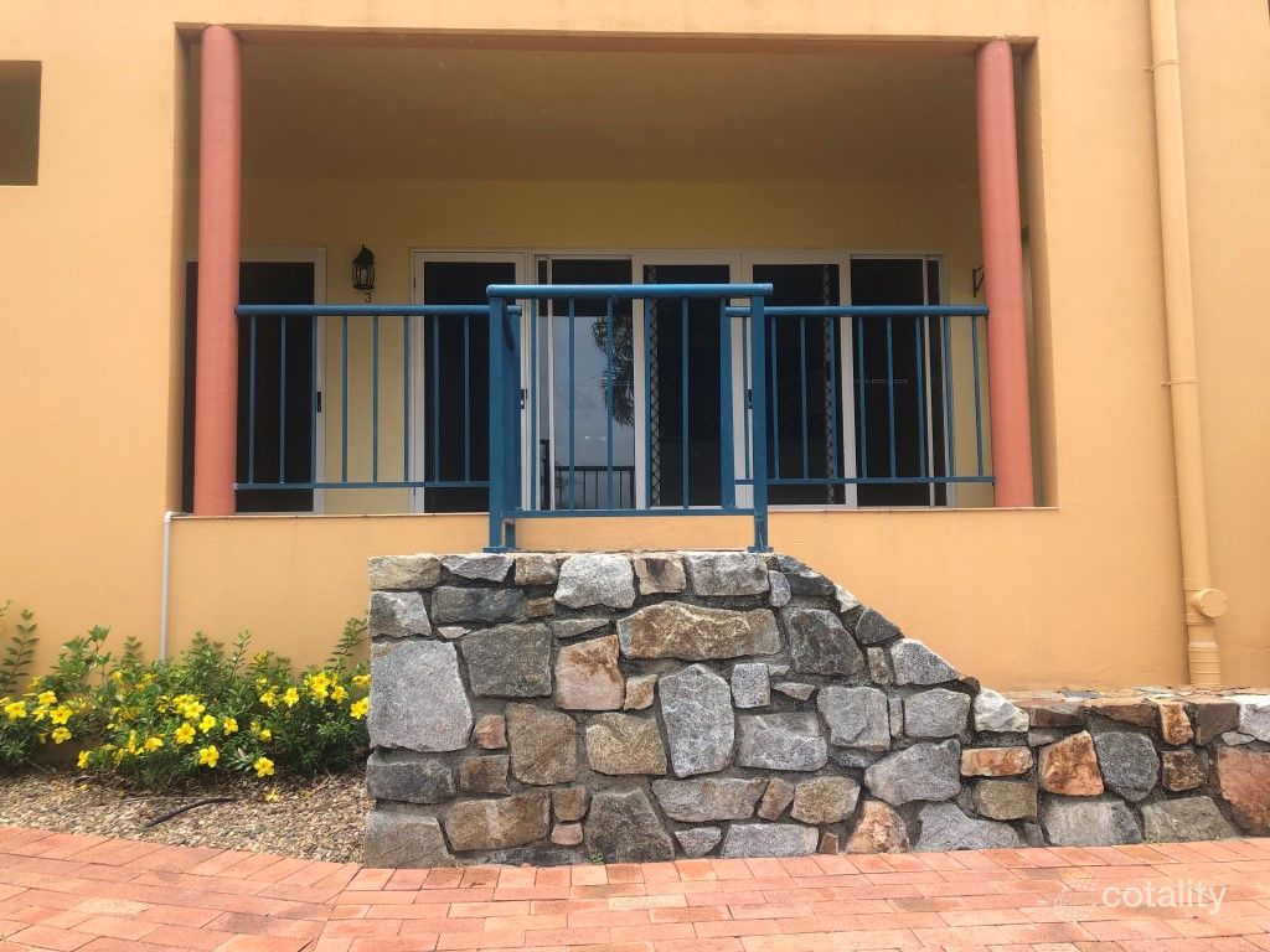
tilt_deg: +3.2
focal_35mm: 28
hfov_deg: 63.4
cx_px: 635
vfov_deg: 49.7
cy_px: 476
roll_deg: +0.4
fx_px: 1027
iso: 20
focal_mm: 3.99
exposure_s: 1/762
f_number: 1.8
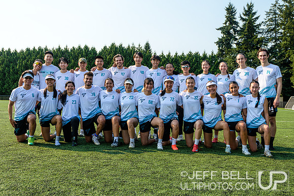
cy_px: 98
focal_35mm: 37
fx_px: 302
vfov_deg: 36.0
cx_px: 155
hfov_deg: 51.9
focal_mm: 35
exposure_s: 1/320
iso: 100
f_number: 5.6
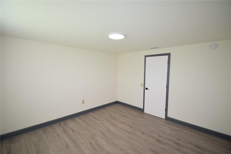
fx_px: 96
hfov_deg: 100.4
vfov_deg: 77.3
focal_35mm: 15
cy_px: 77
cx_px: 116
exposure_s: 1/125
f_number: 5.6
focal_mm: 10
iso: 800
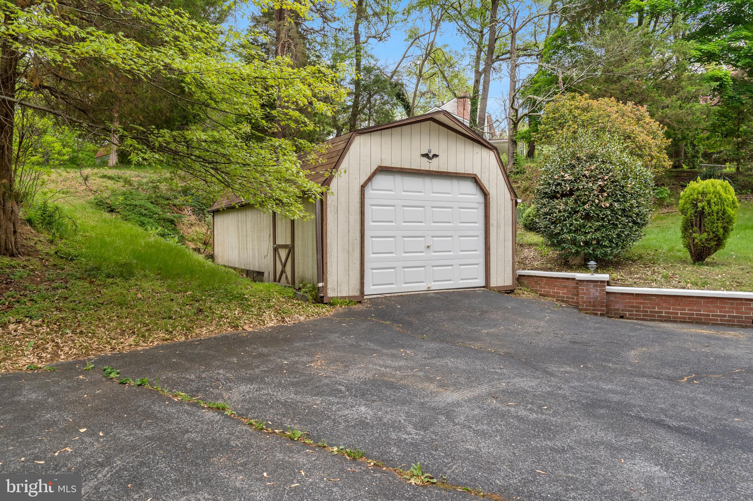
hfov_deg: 76.1
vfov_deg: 55.1
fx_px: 481
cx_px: 376
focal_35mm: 23
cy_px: 250
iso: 640
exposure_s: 1/25
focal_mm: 23
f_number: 8
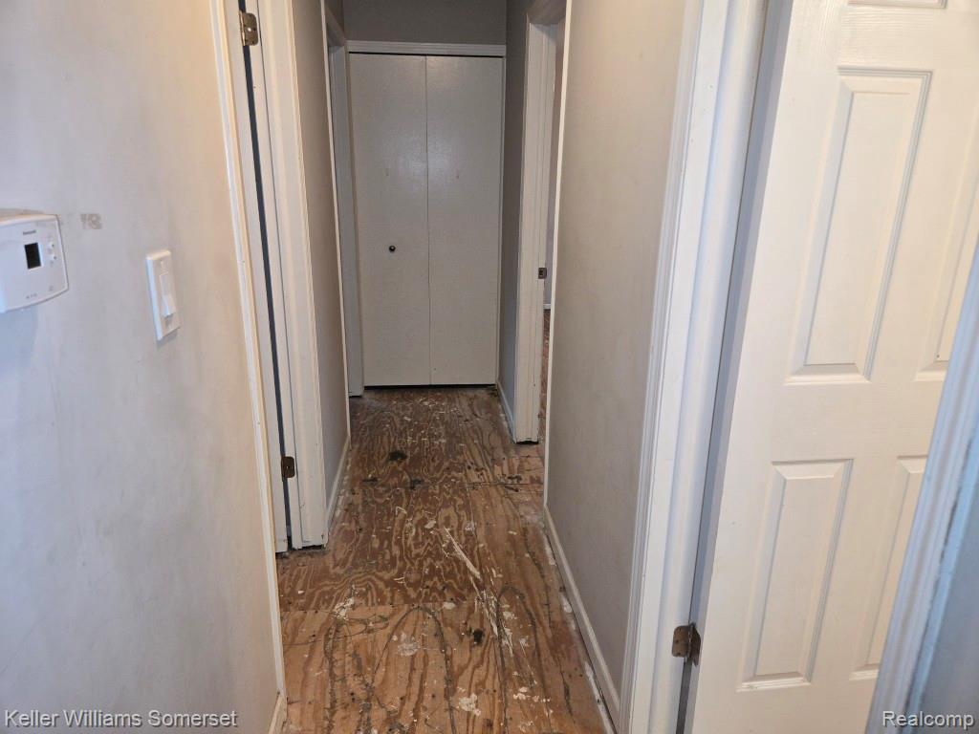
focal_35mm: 23
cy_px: 367
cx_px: 490
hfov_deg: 73.9
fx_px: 650
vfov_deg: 58.9
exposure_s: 1/30
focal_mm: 5.4
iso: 100
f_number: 1.8
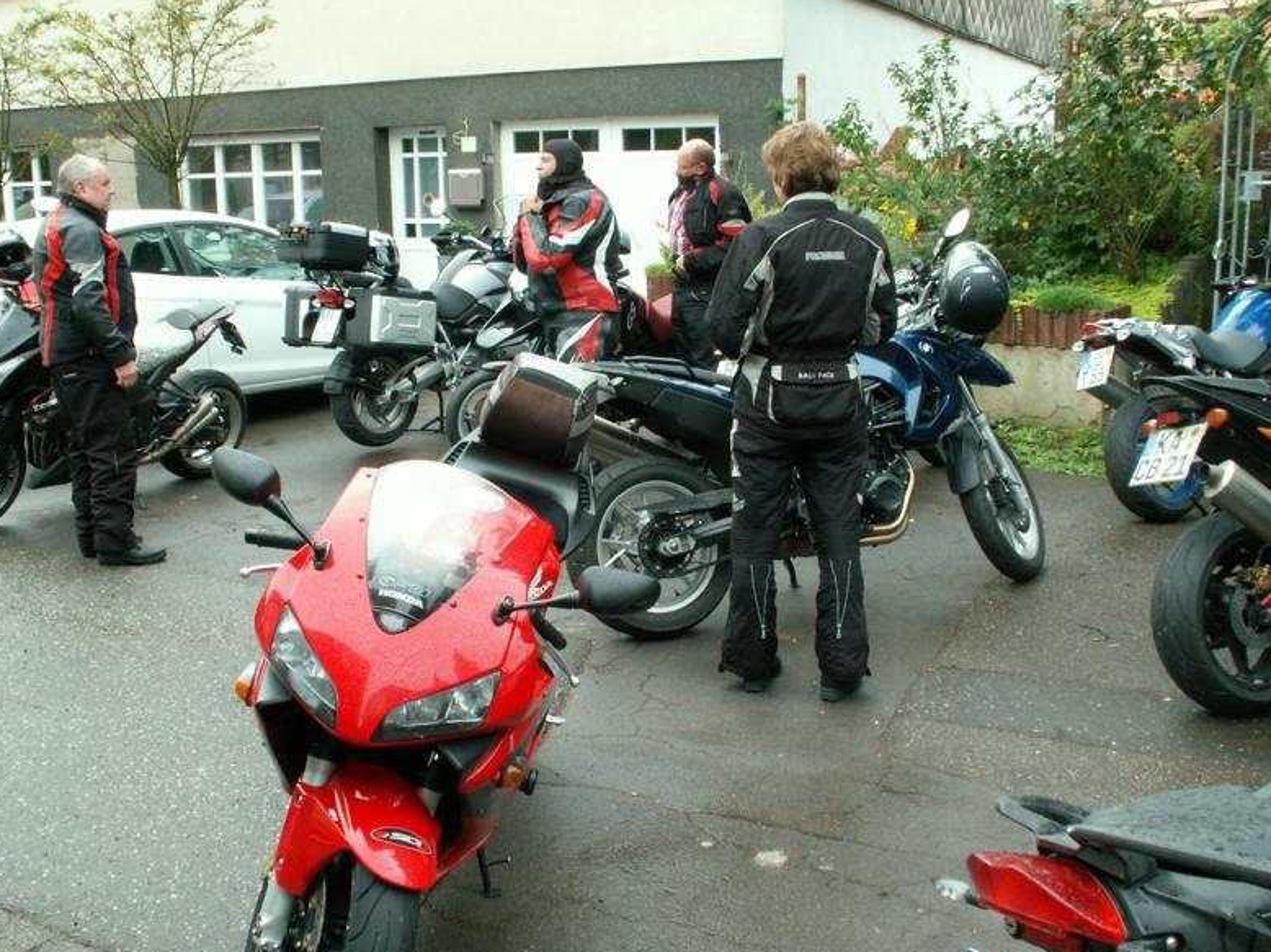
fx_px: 1321
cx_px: 619
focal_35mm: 36
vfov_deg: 39.6
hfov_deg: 51.4
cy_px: 474
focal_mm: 5.86
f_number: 7.1
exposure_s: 1/30
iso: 50
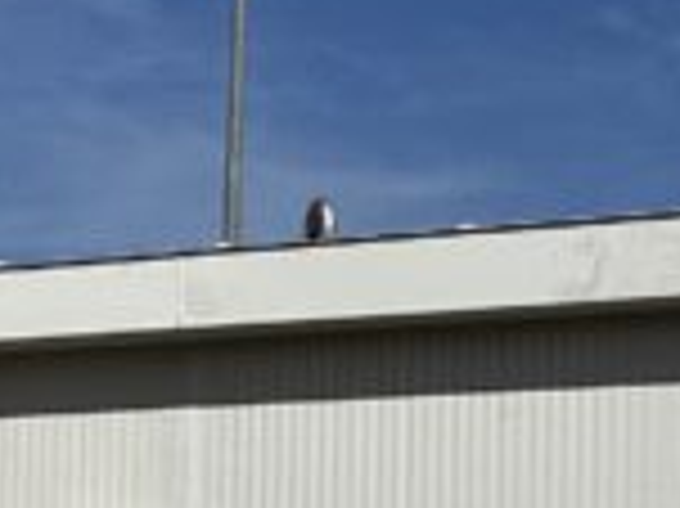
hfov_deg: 12.1
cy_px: 584
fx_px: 3199
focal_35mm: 163
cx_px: 198
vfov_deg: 9.0
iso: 80
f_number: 1.78
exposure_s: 1/13699
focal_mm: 6.86
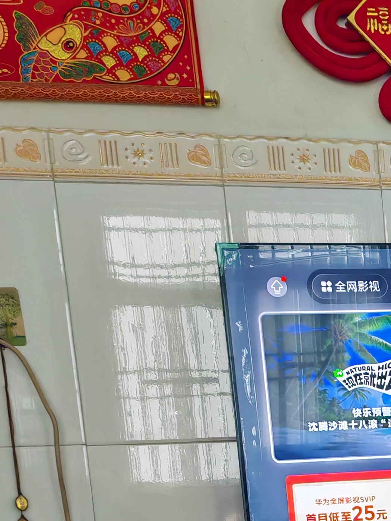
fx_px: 1190
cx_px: 560
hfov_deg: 17.1
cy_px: 658
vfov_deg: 22.4
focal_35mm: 79
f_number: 1.95
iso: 400
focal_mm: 5.52
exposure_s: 1/100
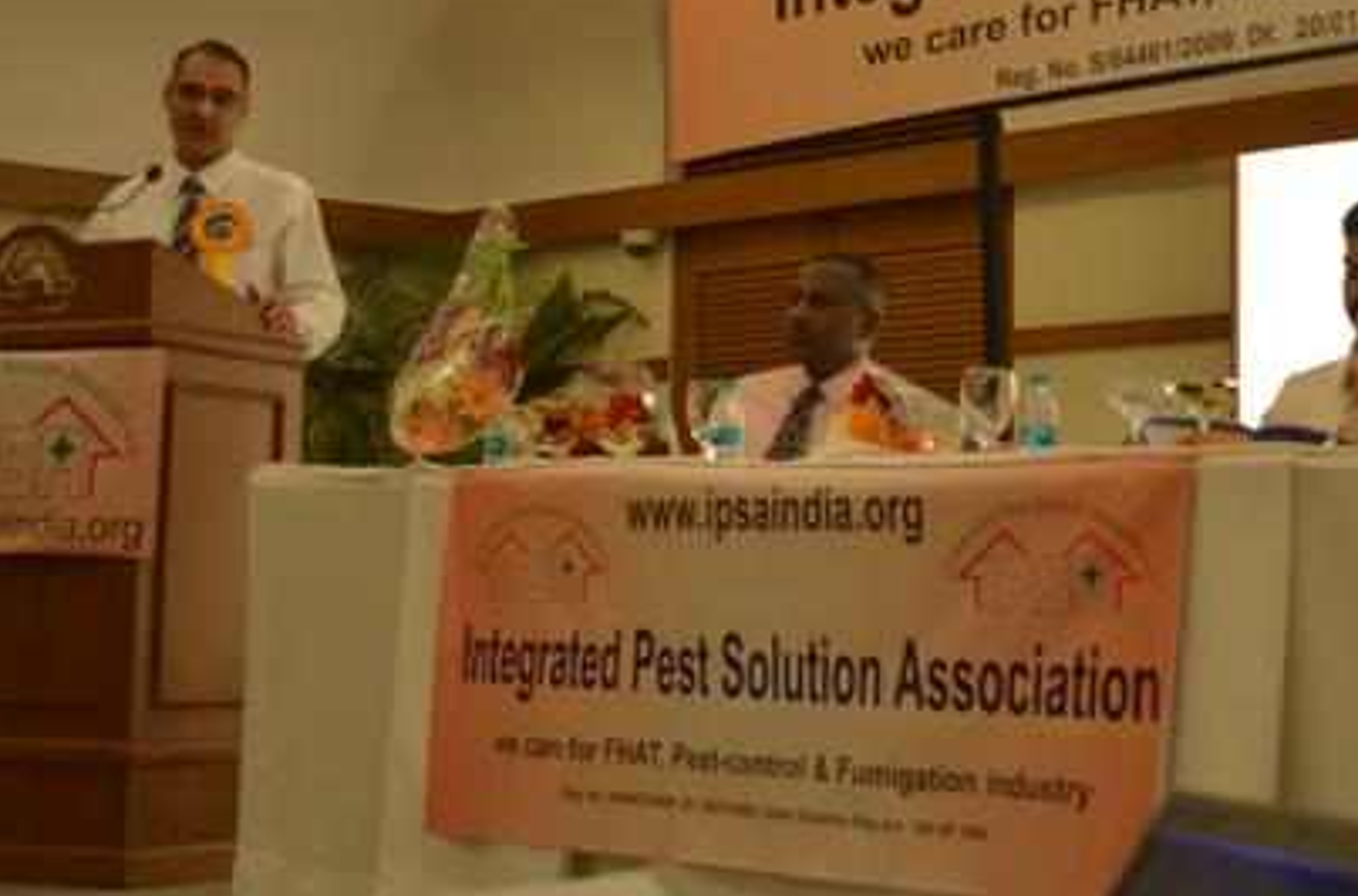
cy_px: 275
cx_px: 947
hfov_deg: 26.5
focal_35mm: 76
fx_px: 2858
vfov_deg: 17.8
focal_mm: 34
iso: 800
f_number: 5
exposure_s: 1/80
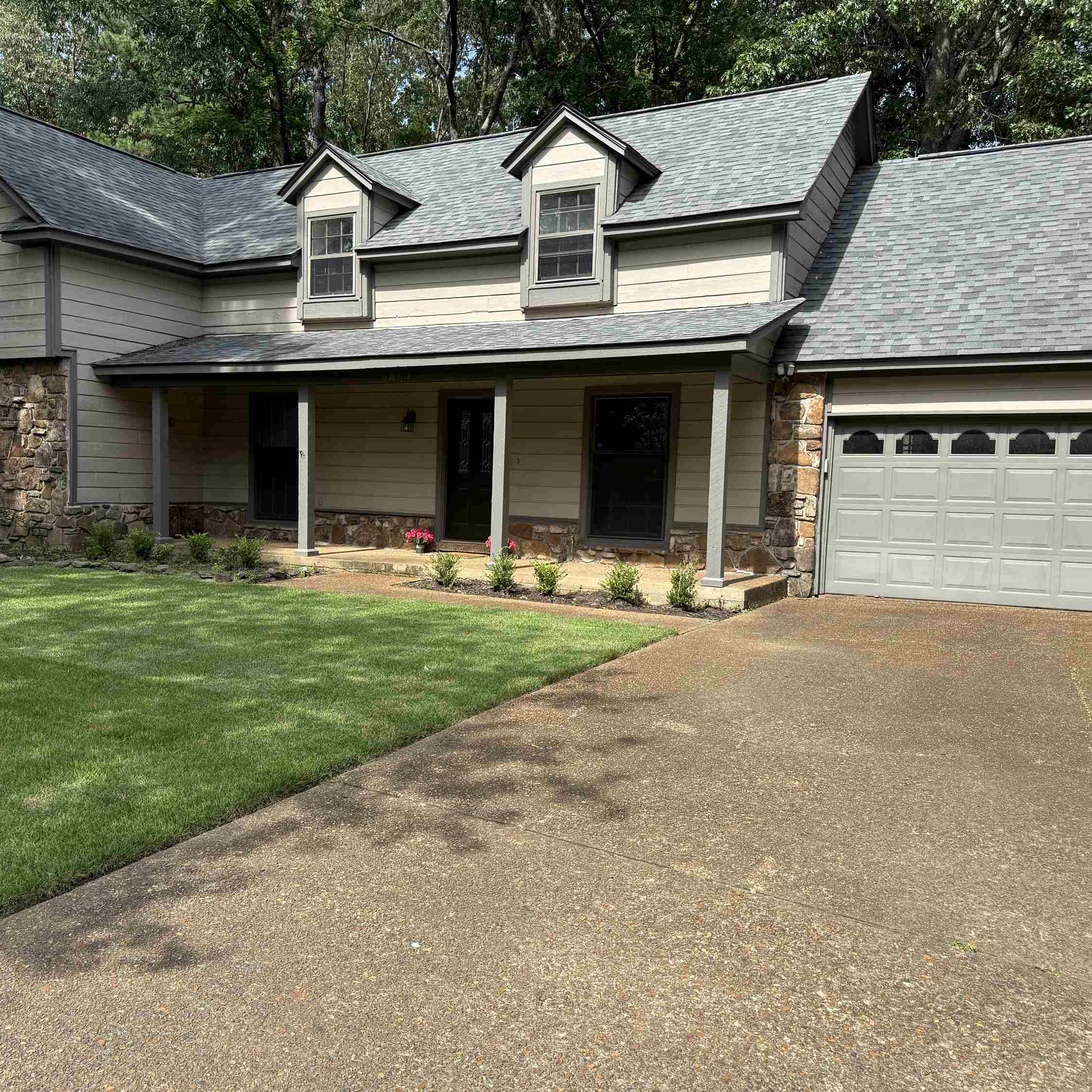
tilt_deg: -3.4
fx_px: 1035
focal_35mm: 29
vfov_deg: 55.6
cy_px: 552
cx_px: 486
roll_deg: -1.6
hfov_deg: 55.5
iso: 80
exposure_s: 1/1689
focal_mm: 6.76
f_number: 1.78
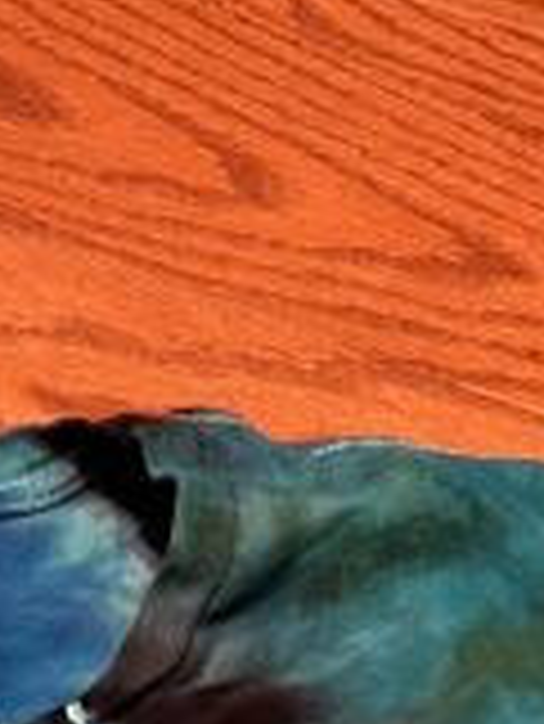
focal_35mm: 165
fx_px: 3453
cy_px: 1848
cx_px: -90
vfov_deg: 10.1
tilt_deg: -64.1
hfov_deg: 8.9
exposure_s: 1/42
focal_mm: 5.7
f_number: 1.5
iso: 320
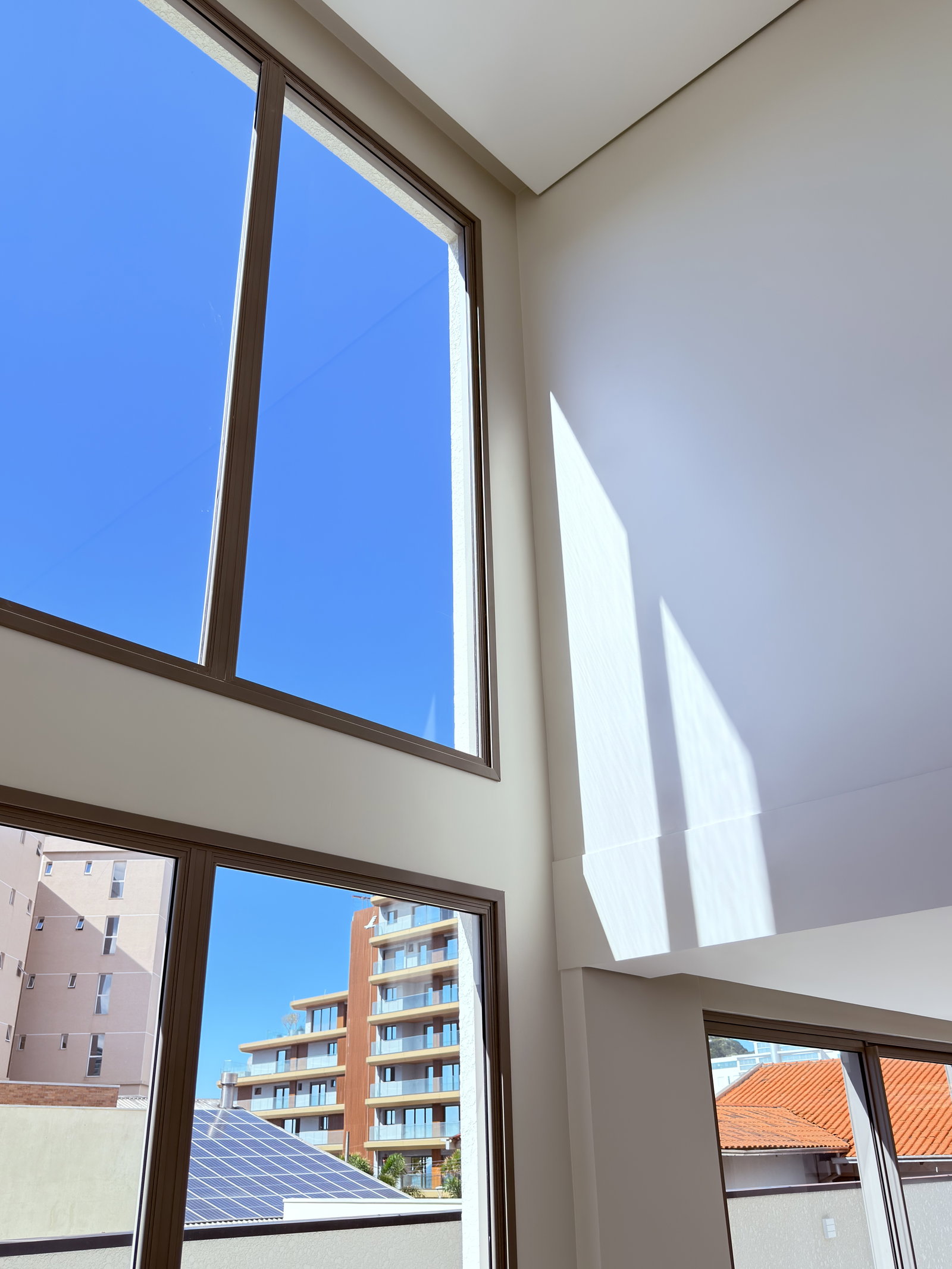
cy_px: 634
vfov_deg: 63.4
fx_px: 1027
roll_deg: +1.3
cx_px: 476
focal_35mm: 28
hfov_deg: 49.7
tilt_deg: +26.4
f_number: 1.78
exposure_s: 1/1062
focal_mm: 6.76
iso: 100
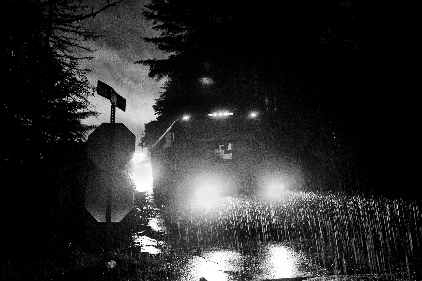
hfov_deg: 48.5
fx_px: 469
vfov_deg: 33.4
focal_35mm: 40
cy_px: 140
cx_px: 211
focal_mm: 40
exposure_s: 1/30
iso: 4000
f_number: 2.8
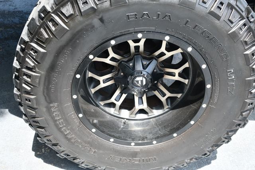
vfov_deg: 29.8
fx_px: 319
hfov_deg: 43.6
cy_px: 85
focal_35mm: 45
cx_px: 128
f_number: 5.6
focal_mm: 30
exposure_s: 1/250
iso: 360
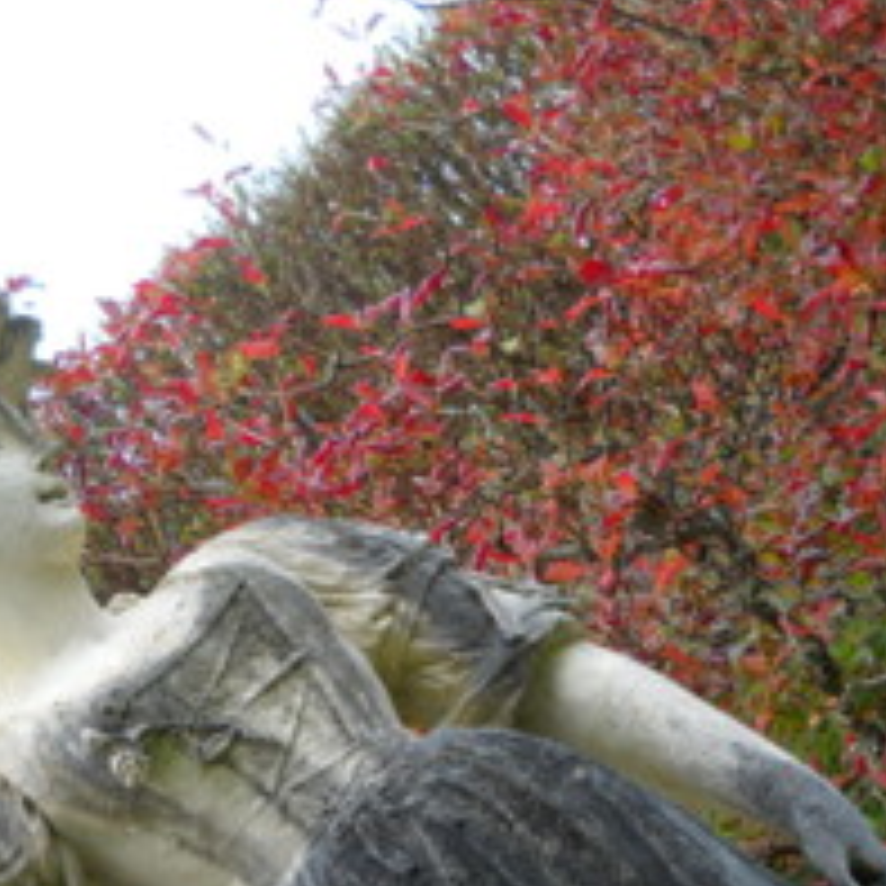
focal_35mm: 83
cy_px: 733
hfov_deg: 20.8
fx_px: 2403
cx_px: 274
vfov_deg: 20.6
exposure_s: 1/125
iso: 64
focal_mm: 6.72
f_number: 3.1
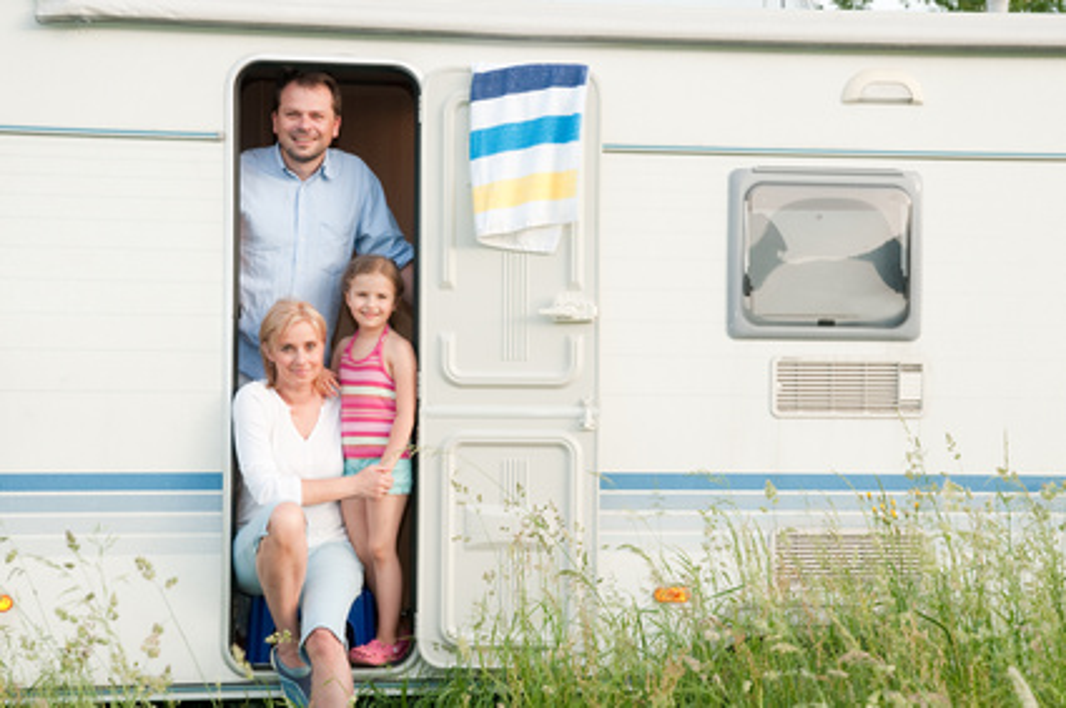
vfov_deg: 20.1
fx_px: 1996
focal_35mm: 68
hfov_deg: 29.9
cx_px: 533
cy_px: 354
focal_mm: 45
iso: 200
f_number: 7.1
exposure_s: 1/80
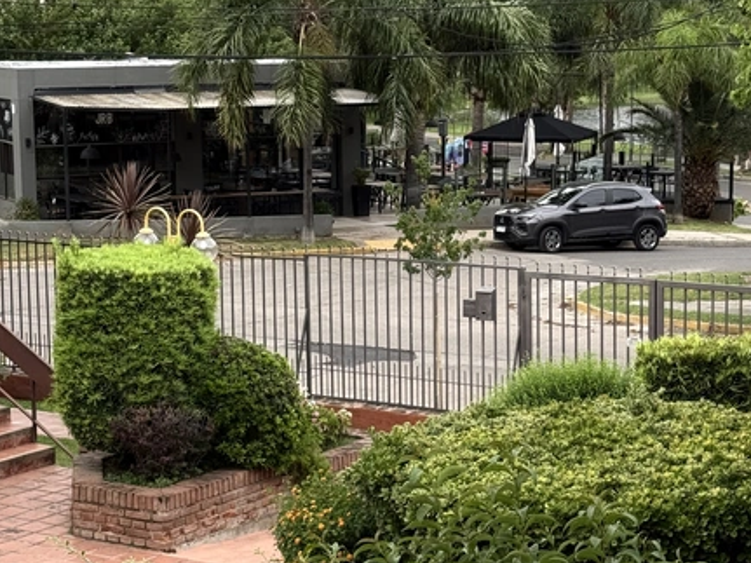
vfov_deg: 29.7
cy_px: 281
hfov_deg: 38.9
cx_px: 382
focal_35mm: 49
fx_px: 1063
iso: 100
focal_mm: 6.76
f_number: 1.78
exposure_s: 1/726
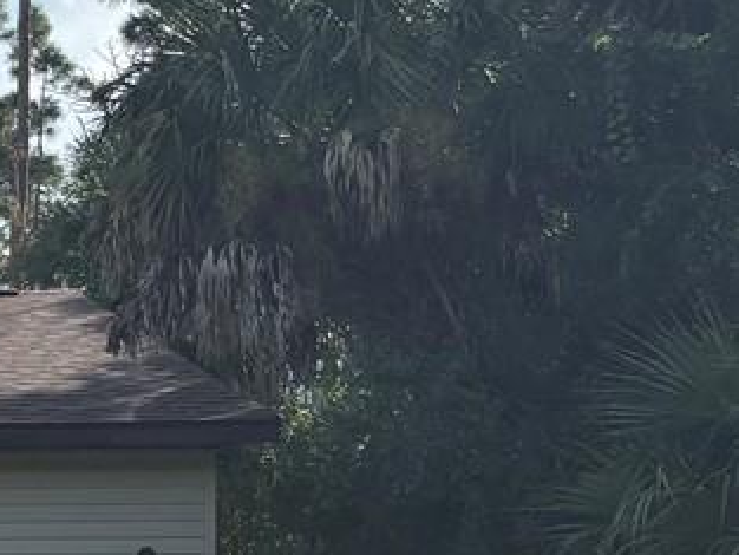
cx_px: -1008
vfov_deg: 11.0
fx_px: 2840
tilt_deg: +0.6
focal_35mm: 133
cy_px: 657
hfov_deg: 12.1
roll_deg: +0.4
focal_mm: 5.96
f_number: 1.6
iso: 50
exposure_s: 1/2985
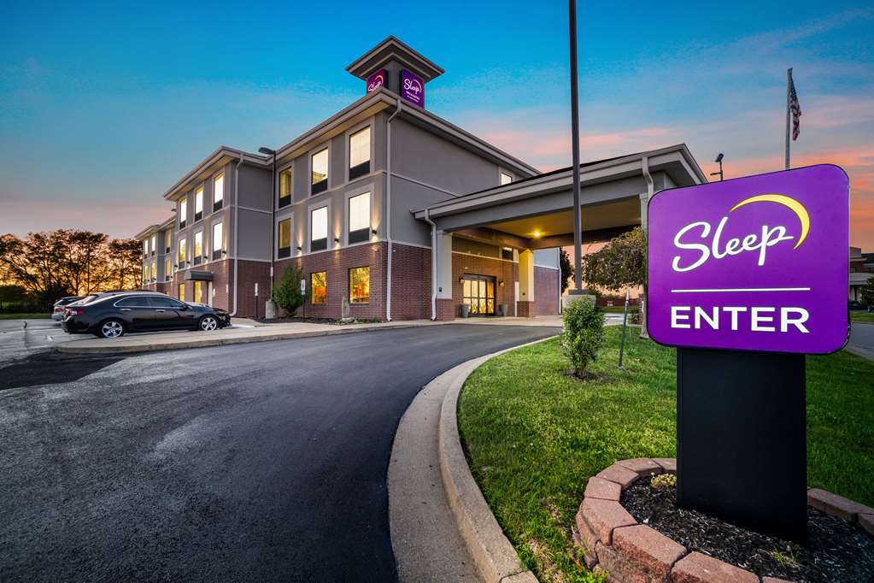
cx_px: 437
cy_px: 292
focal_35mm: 15
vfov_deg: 77.3
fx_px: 364
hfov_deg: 100.4
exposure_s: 1/10
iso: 400
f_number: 7.1
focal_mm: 10
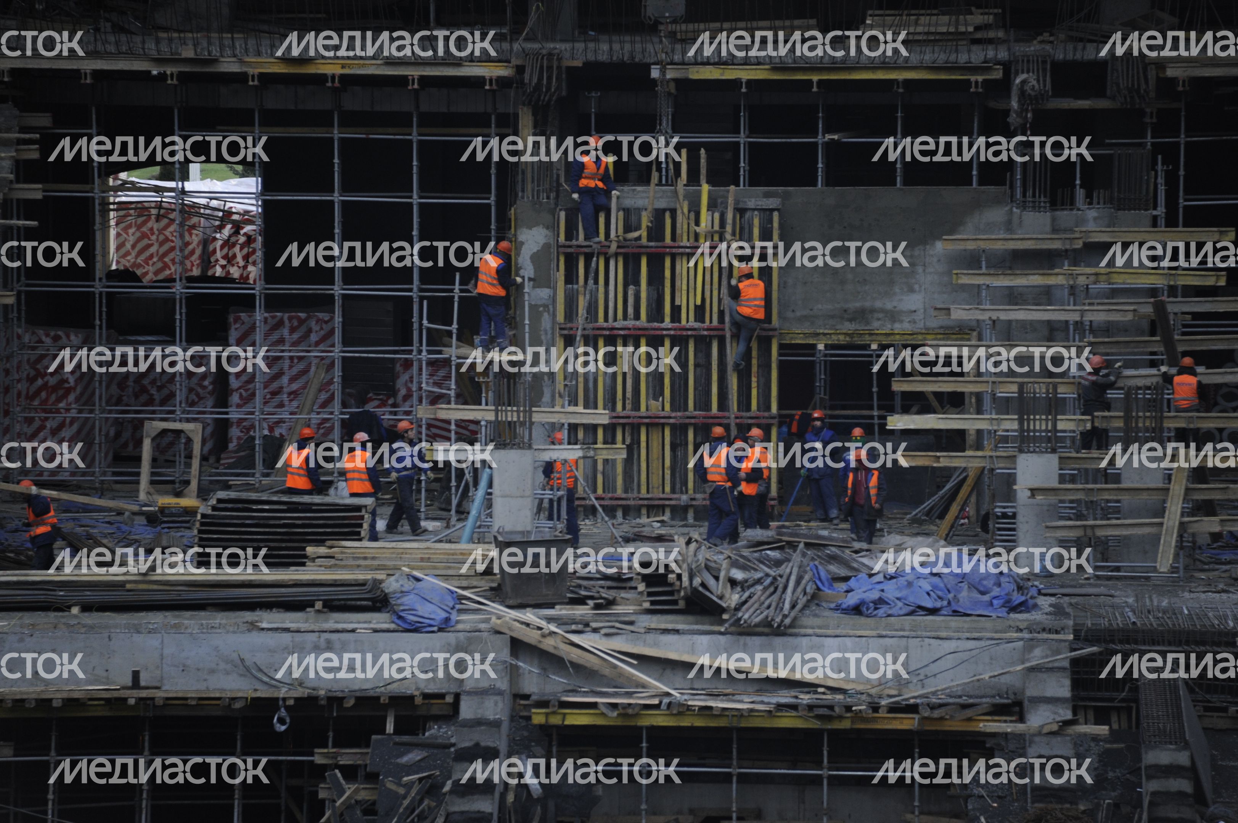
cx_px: 619
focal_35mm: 300
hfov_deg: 6.9
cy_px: 412
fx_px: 10310
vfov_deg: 4.6
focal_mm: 300
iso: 800
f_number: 5.6
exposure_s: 1/160
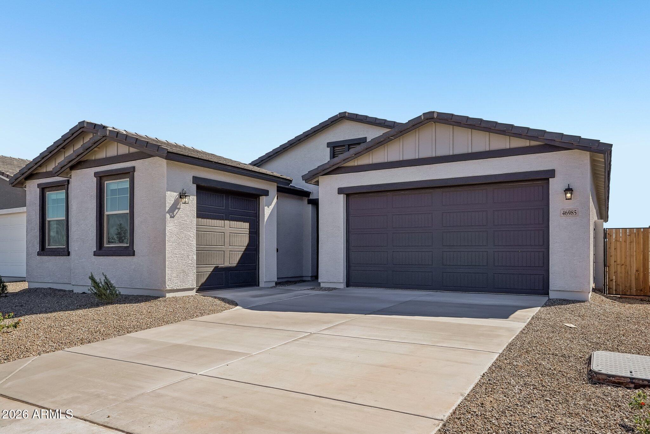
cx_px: 325
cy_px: 217
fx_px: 451
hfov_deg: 71.5
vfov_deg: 51.3
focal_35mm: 25
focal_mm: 25
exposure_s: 1/1000
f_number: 8
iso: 400
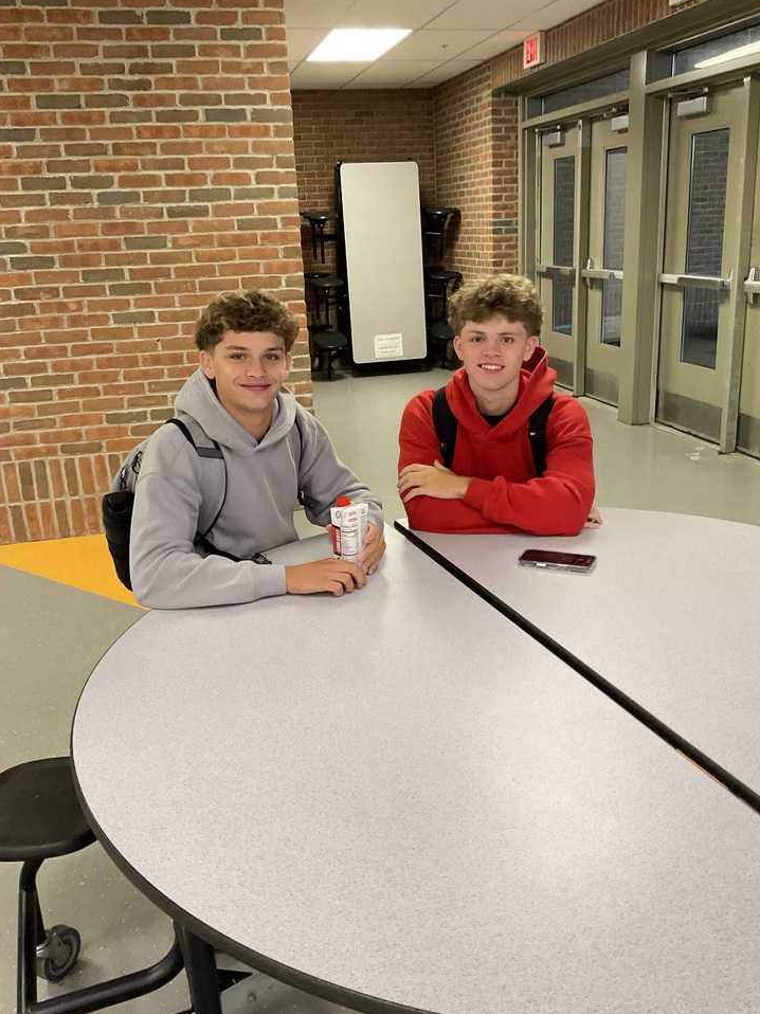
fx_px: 908
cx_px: 396
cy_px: 493
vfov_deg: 58.4
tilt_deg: -17.4
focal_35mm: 31
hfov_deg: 45.4
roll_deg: +0.6
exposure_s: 1/60
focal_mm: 3
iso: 125
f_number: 1.8
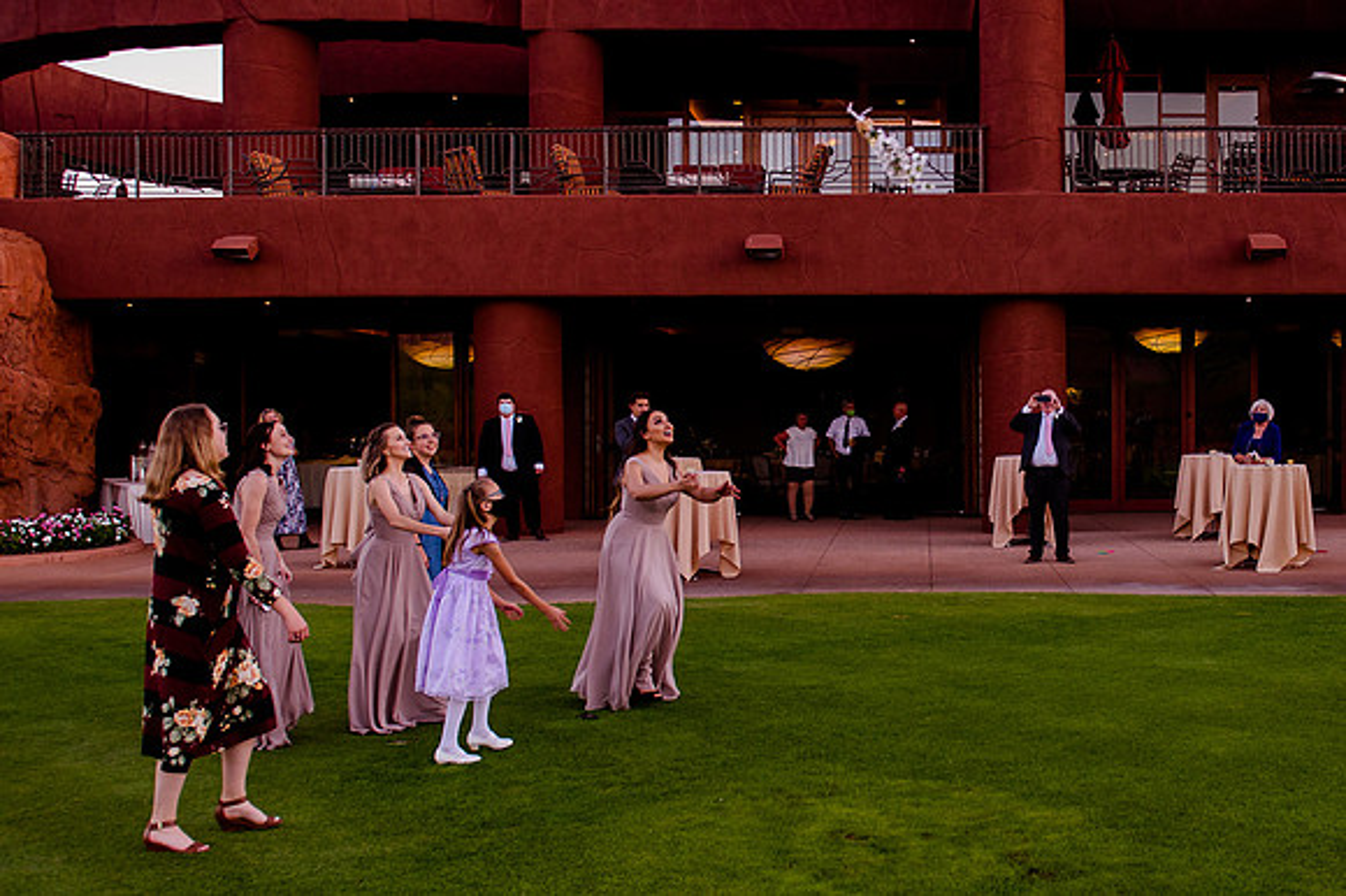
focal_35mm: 44
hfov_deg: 43.4
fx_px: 1647
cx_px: 959
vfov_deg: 30.4
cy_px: 415
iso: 640
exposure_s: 1/320
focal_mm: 24
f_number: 3.2
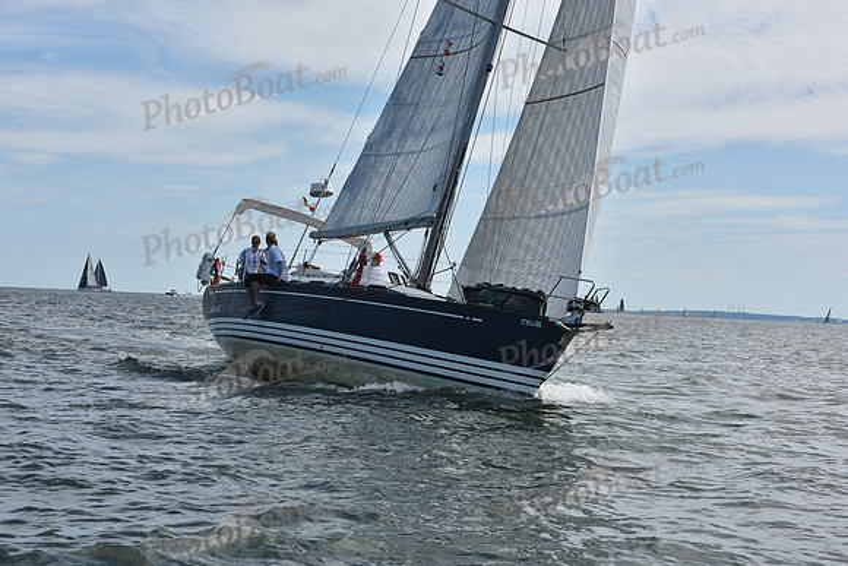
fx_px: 1649
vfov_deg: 19.5
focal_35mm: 70
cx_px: 424
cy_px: 283
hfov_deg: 28.8
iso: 320
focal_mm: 70
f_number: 10
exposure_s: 1/1000
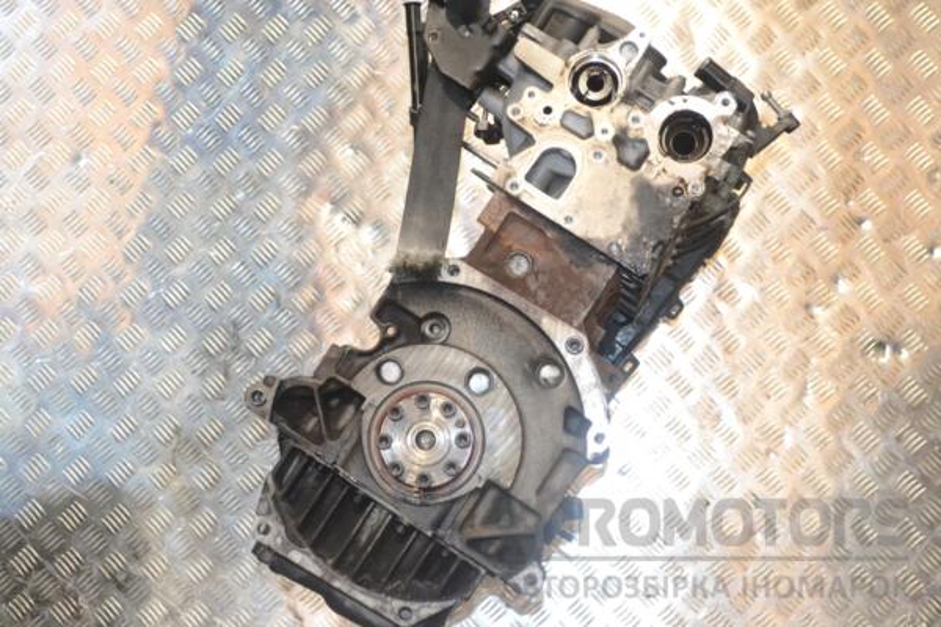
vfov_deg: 23.8
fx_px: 1490
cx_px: 470
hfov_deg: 35.1
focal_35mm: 57
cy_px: 314
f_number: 6.3
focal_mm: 38
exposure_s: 1/60
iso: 3200
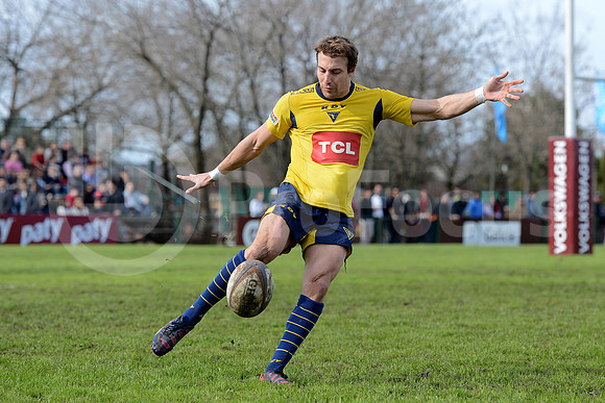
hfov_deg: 17.6
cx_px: 302
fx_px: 1950
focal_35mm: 116
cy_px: 202
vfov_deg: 11.8
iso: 500
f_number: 4
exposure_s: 1/2500
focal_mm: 116
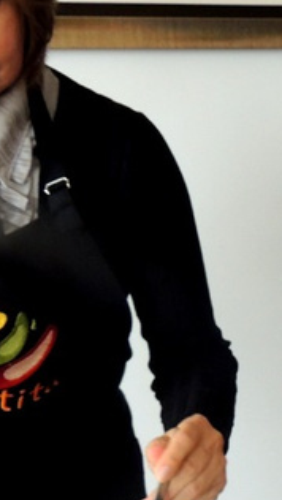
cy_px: 297
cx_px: 442
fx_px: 1208
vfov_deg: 23.4
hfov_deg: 12.5
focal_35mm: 91
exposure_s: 1/30
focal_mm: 5.8
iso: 400
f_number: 4
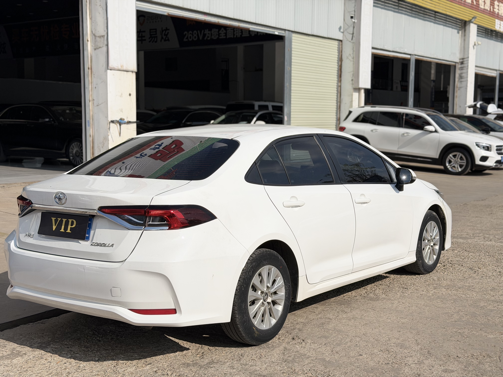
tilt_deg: -5.4
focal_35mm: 48
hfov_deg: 39.7
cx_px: 252
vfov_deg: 30.3
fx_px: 697
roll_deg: -0.5
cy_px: 188
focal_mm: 6.76
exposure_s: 1/16129
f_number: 1.78
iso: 64
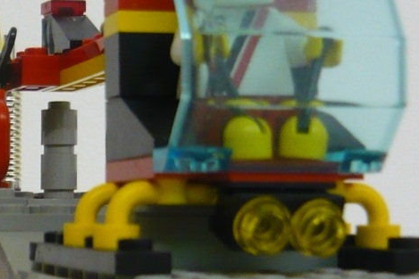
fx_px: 1362
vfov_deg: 11.7
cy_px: 214
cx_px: -140
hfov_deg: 16.4
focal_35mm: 117
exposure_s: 1/30
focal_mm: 5.5
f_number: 2.8
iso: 250
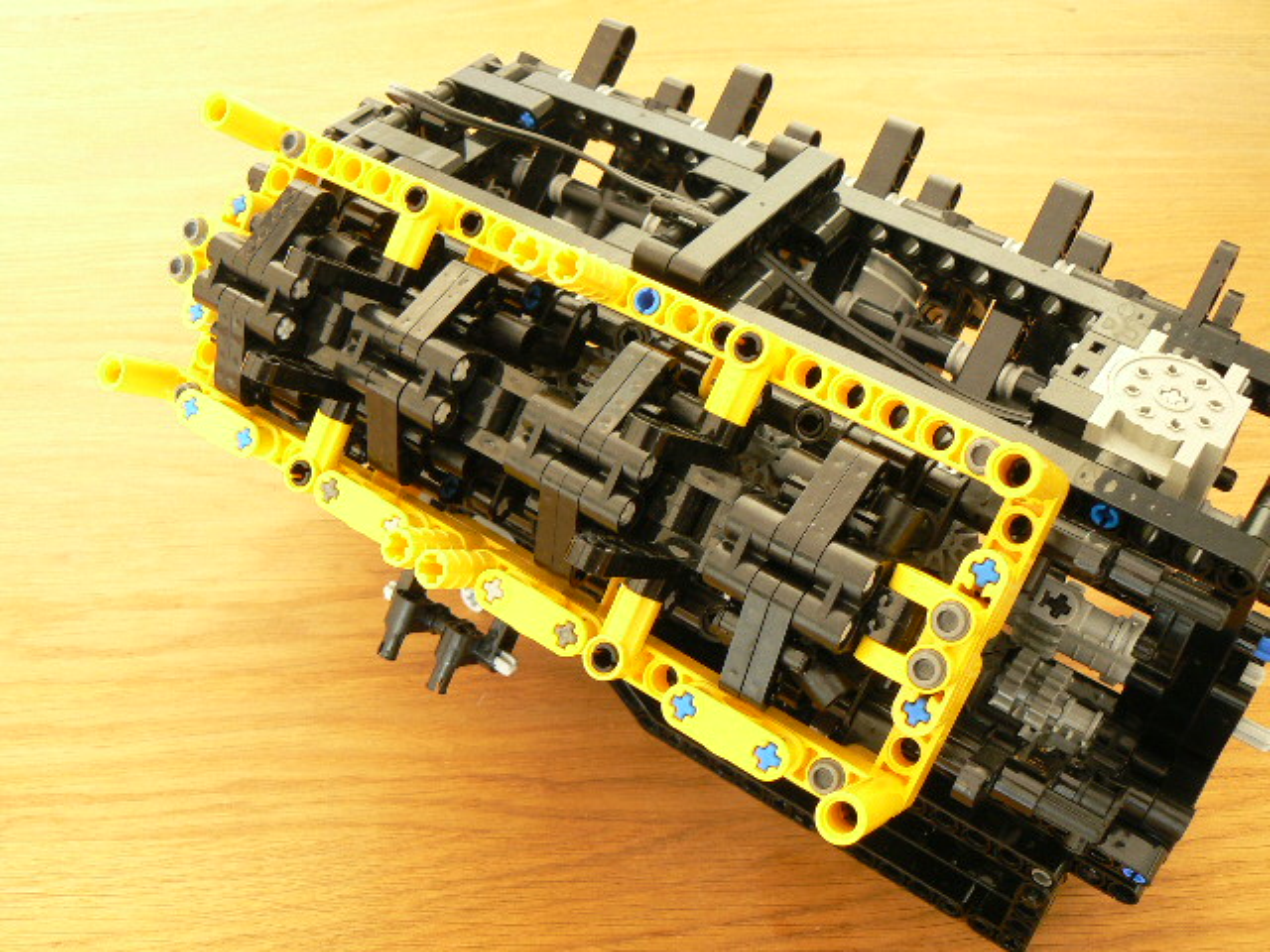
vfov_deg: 39.7
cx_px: 635
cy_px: 476
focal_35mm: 36
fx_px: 1321
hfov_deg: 51.4
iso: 100
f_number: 4
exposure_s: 2
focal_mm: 6
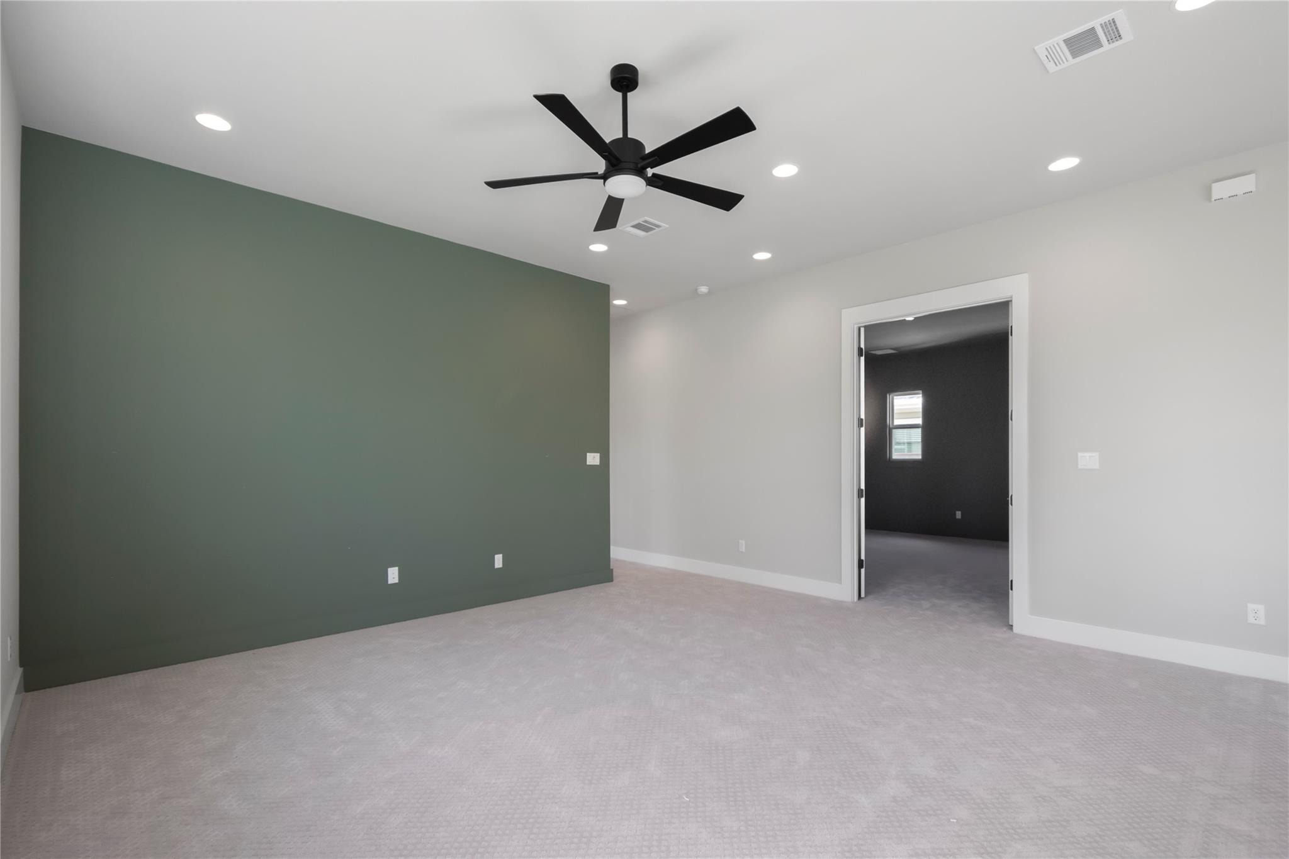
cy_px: 430
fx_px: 537
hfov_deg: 100.4
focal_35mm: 15
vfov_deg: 77.3
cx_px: 644
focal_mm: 10
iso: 400
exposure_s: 1/100
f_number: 5
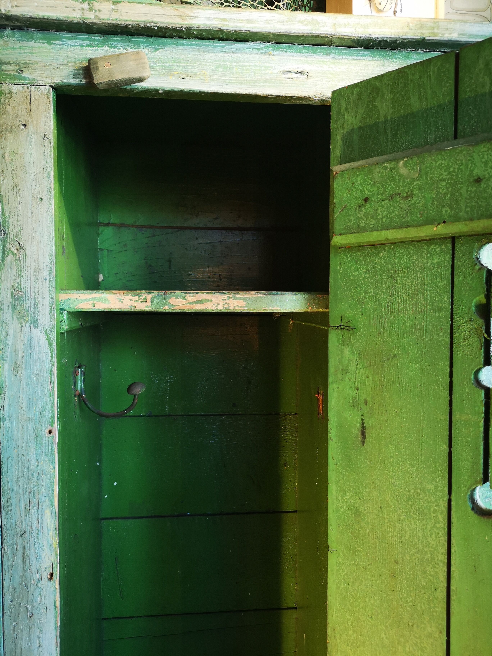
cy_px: 328
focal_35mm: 27
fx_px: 512
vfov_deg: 65.3
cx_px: 246
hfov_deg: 51.4
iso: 320
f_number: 1.8
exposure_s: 1/33.3
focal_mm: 3.95
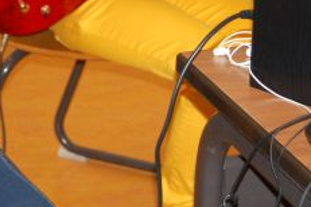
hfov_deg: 12.3
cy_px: -60
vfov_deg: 8.2
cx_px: 69
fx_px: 1434
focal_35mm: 166
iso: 400
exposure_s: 1/60
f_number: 5
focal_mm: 40
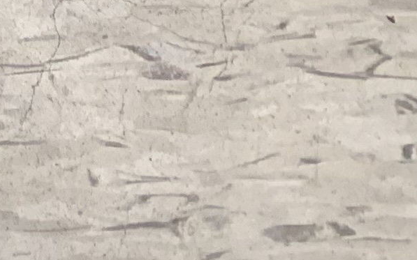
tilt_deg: -62.5
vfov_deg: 6.1
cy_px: -694
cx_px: -886
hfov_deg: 8.9
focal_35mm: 186
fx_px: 2114
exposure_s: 1/60
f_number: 1.8
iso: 160
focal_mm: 4.25
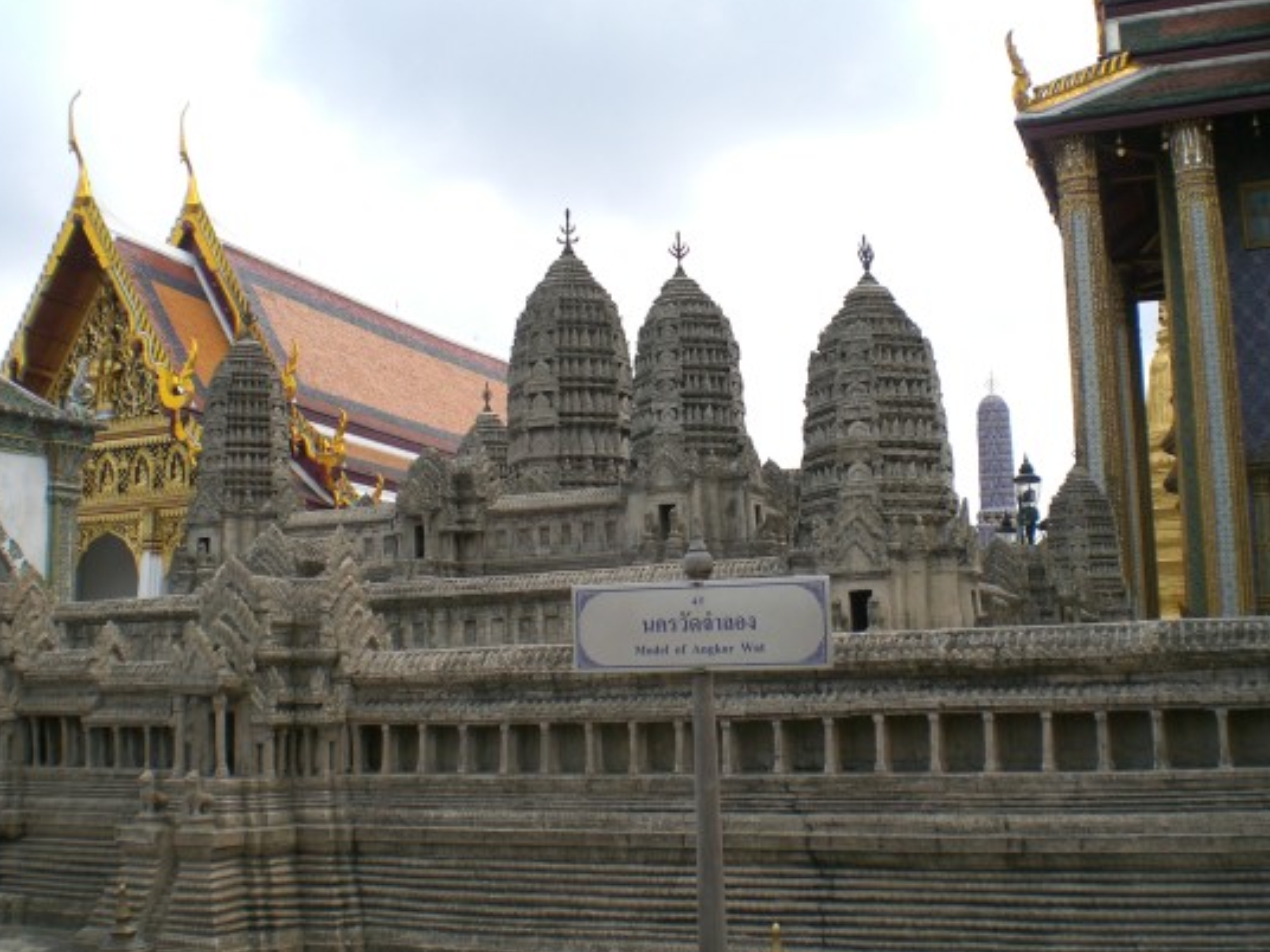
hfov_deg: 47.9
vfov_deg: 36.8
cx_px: 635
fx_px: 1431
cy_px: 472
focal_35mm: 39
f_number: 4.4
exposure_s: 1/250
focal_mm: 6.3
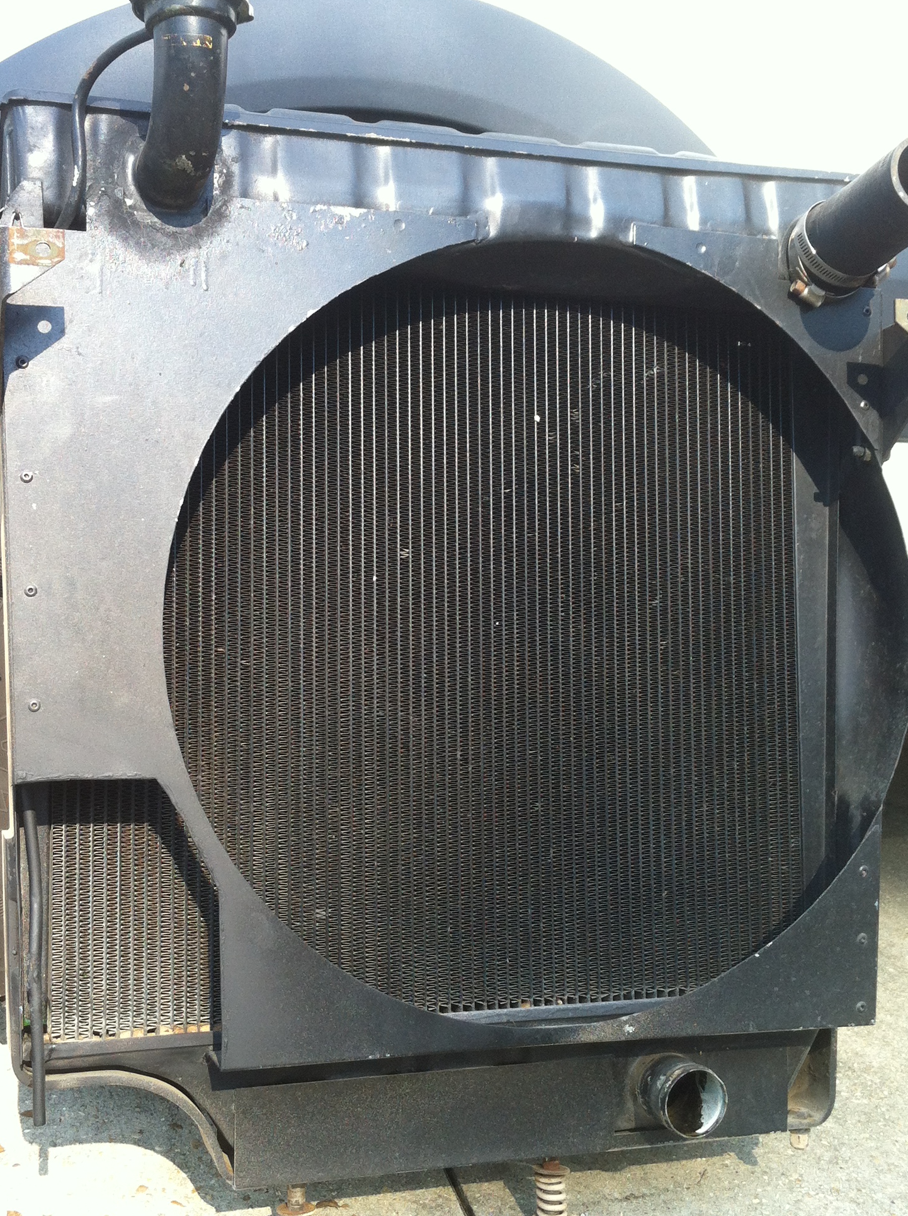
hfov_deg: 30.8
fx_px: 1648
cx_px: 455
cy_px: 592
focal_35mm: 47
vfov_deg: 40.5
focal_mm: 3.85
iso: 80
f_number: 2.8
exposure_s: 1/224
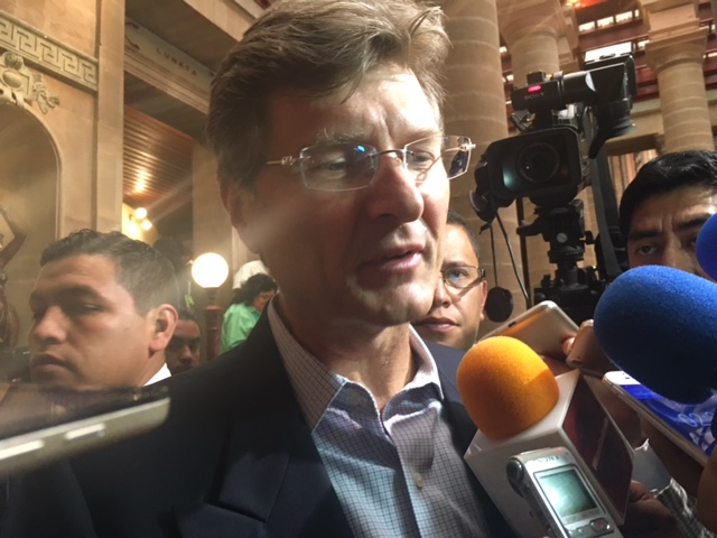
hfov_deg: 61.7
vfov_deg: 48.2
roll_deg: +0.7
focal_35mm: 29
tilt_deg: +9.7
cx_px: 358
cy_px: 269
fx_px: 601
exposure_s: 1/24
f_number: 2.2
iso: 200
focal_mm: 4.15
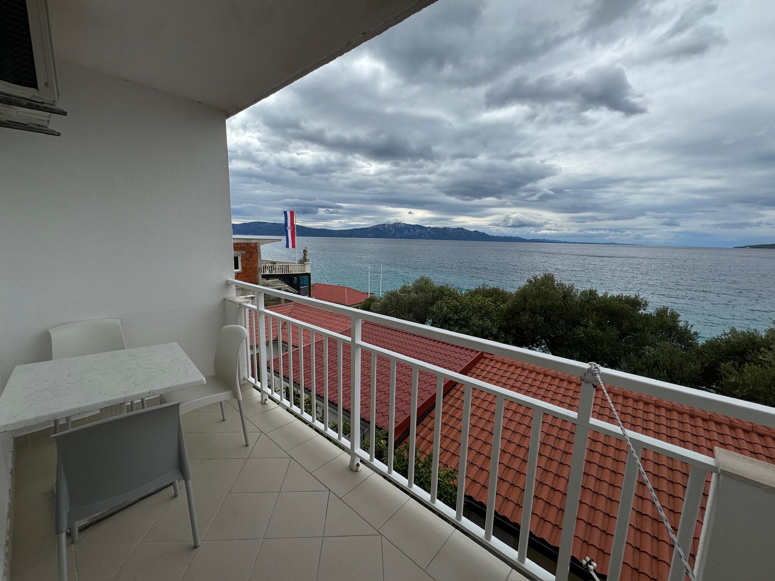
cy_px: 290
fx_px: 313
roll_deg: -2.2
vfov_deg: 85.7
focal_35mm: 14
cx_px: 388
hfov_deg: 102.1
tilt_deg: -10.3
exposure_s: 1/3906
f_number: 2.2
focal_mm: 2.22
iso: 50
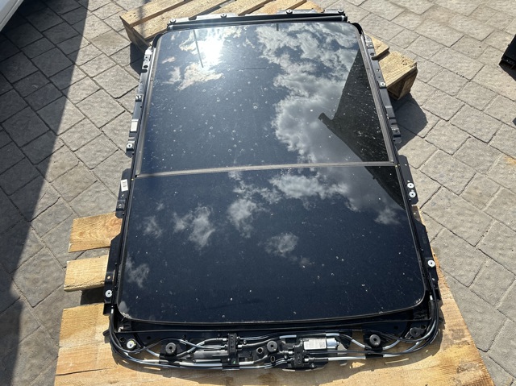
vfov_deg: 56.8
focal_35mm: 24
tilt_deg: -56.0
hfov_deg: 71.6
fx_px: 357
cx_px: 258
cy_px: 193
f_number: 1.78
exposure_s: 1/1949
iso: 80
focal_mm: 6.86
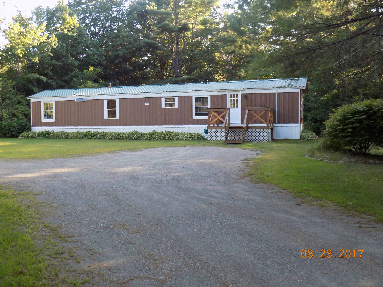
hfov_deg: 54.0
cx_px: 192
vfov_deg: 41.8
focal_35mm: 34
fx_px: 376
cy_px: 144
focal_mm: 6.1
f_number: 3.4
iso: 80
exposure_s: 1/50
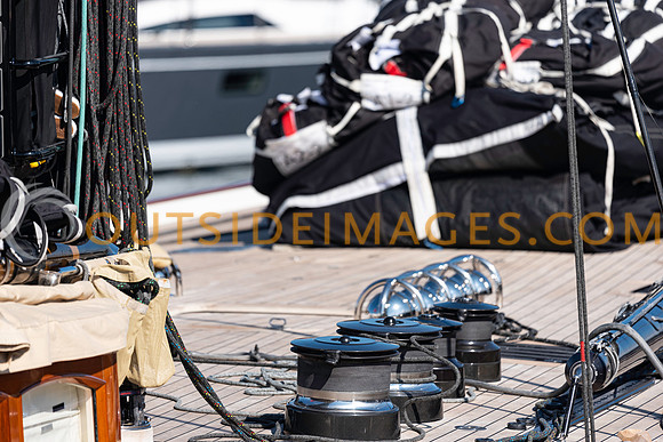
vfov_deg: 4.6
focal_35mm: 300
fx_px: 5526
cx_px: 332
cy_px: 221
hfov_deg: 6.9
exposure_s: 1/1000
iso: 100
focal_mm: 300
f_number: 4
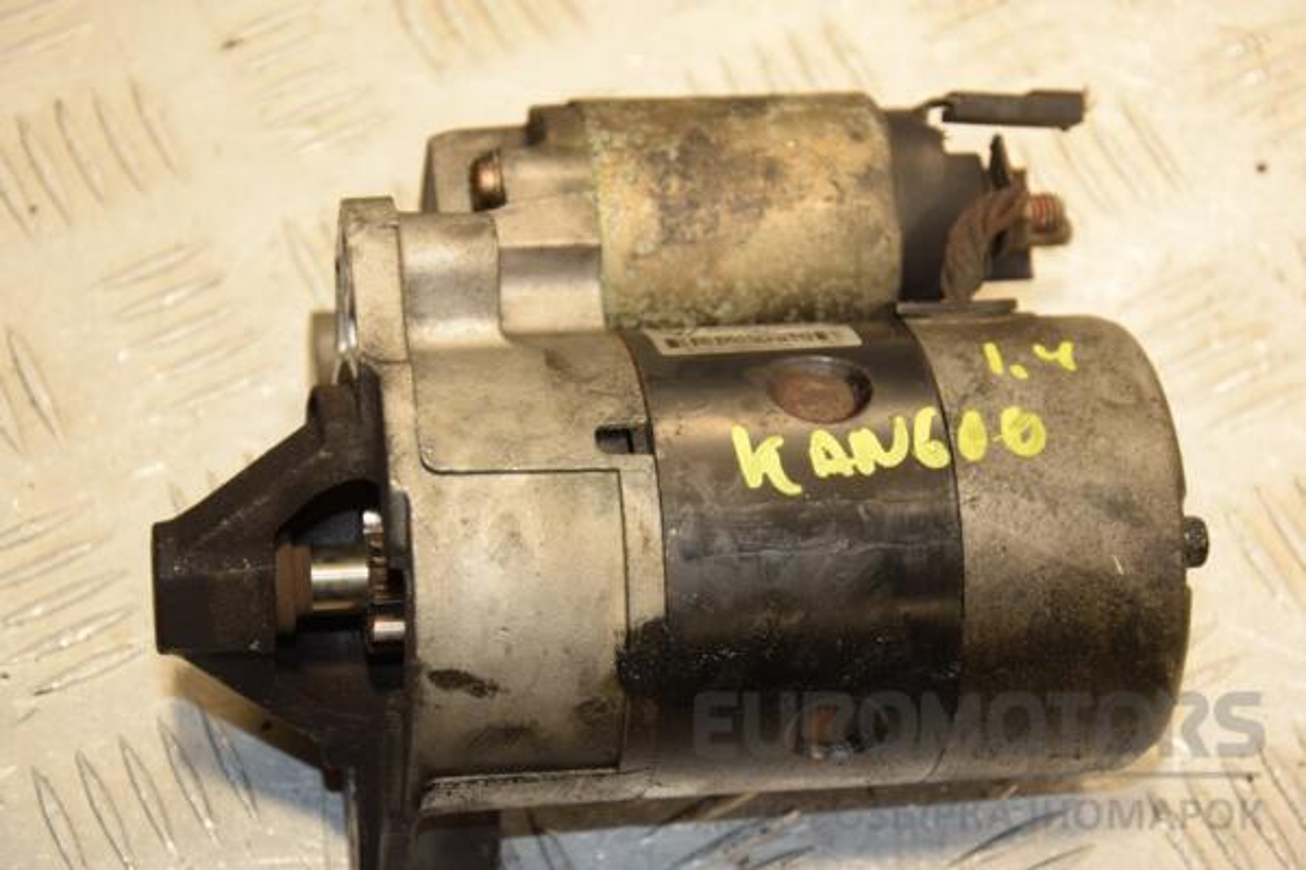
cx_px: 653
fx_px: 3591
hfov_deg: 20.6
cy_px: 435
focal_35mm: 99
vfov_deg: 13.8
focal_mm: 66
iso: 800
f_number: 5.6
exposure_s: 1/200
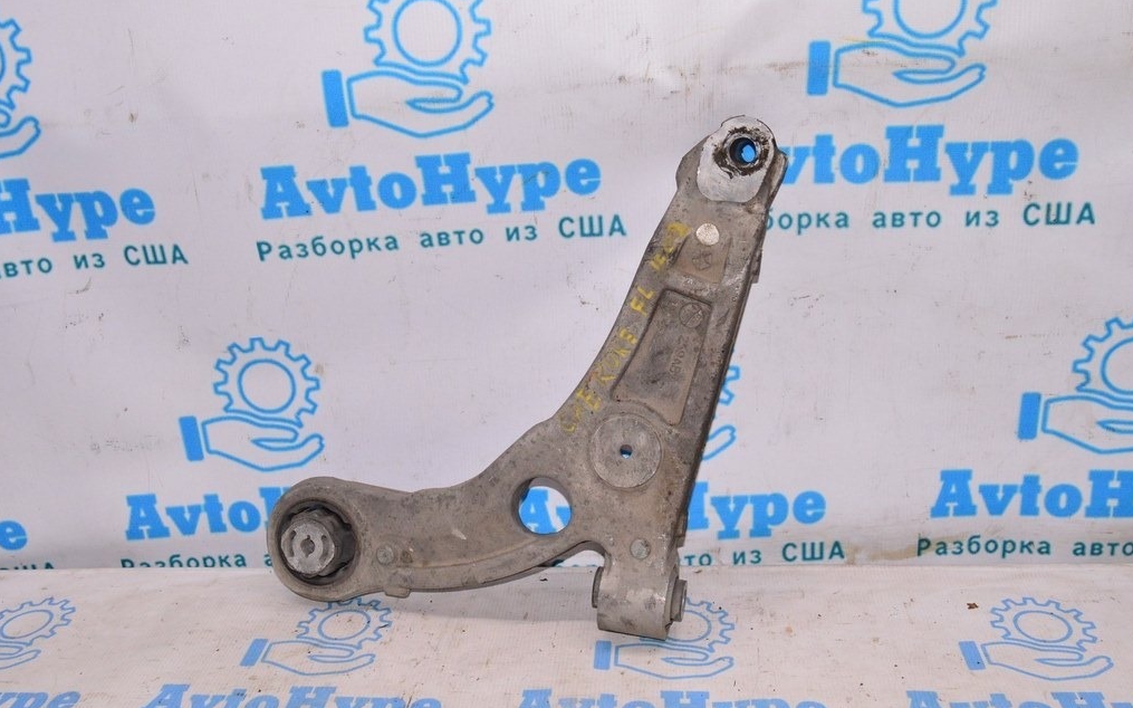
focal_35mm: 37
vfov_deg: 34.4
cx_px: 567
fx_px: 1142
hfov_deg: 52.8
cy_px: 358
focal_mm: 24
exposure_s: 1/200
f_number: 8
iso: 1600
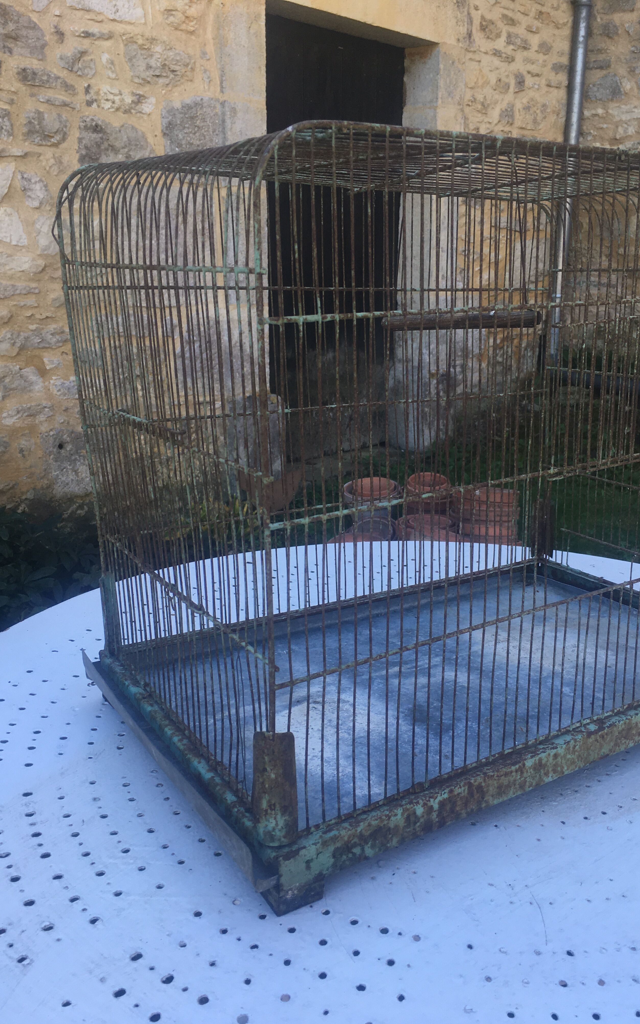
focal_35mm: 31
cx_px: 354
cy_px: 516
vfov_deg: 61.2
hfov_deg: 40.5
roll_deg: -1.9
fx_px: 865
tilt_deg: -16.7
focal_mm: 4.15
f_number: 2.2
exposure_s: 1/173
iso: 25
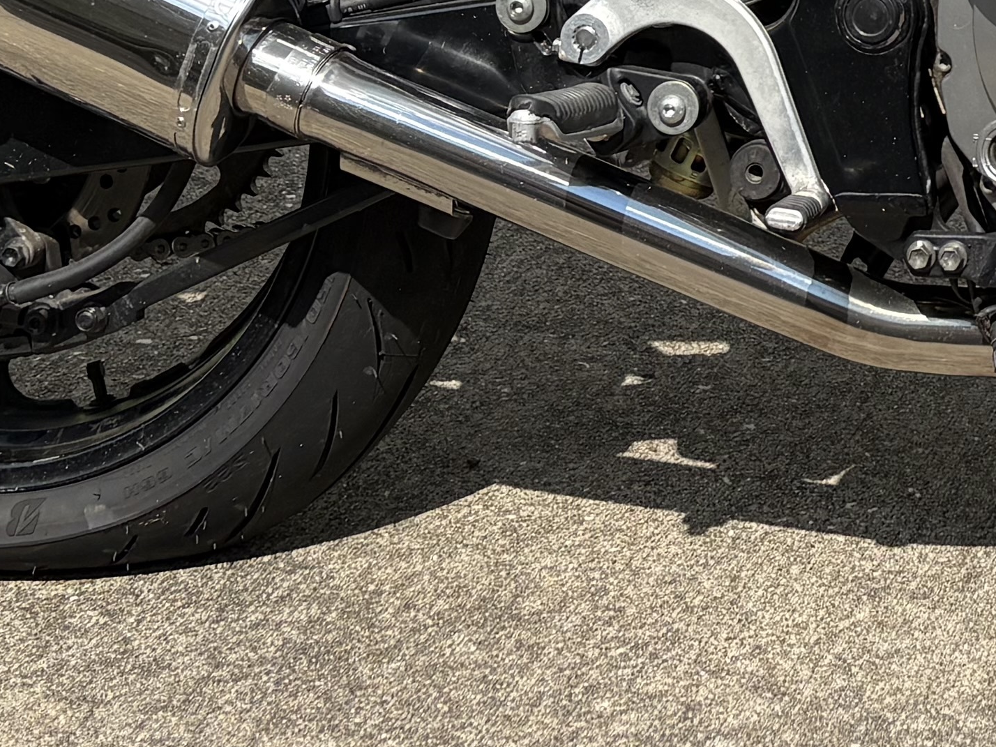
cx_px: 1283
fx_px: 2992
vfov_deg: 13.3
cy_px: -439
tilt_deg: -6.7
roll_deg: +0.2
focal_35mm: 104
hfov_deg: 17.7
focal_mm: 5.96
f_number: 1.6
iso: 50
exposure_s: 1/3448
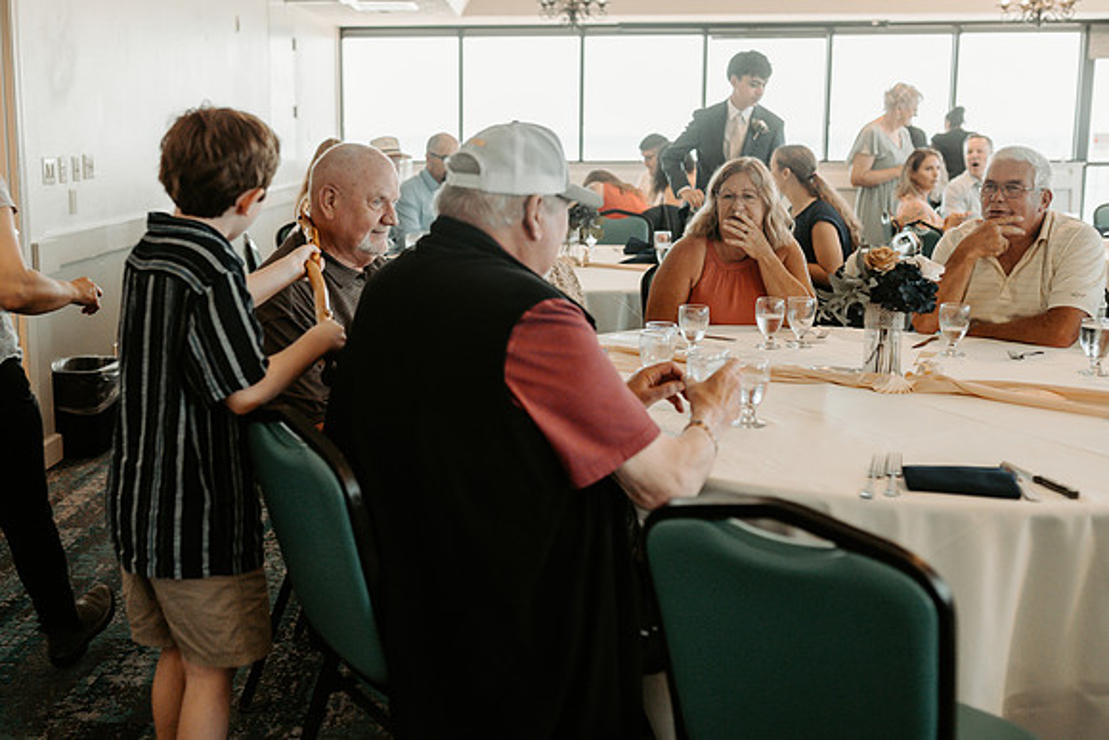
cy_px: 313
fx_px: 1243
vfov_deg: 33.1
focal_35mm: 40
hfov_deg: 47.9
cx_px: 470
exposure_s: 1/400
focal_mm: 35
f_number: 2.2
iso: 320
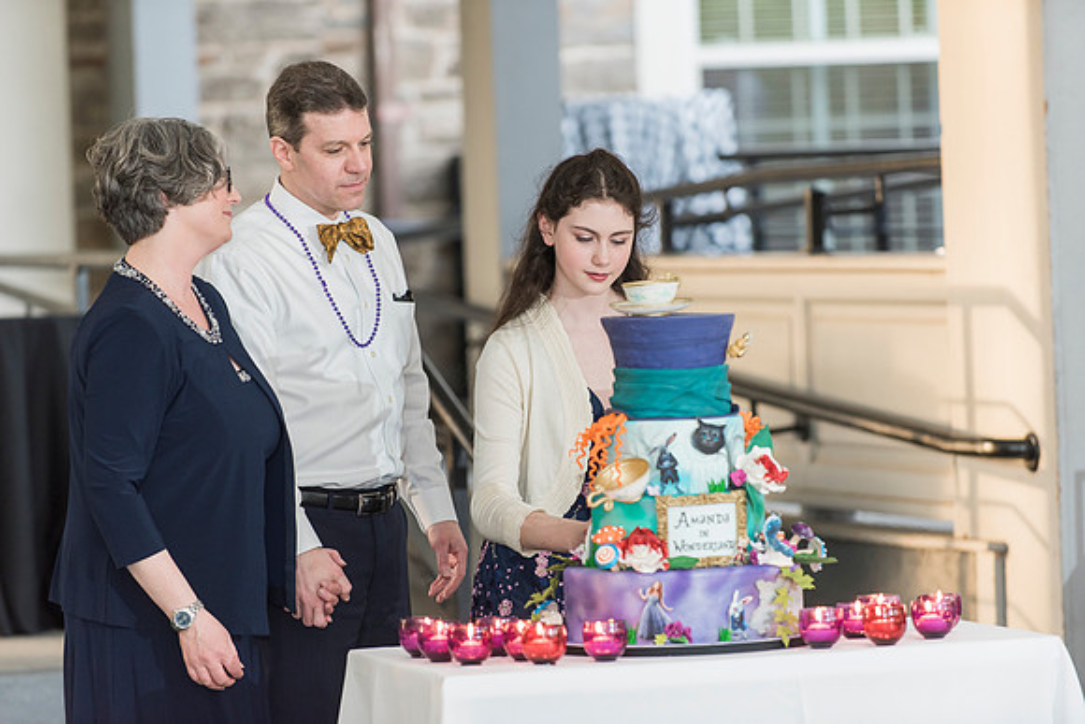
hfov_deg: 10.3
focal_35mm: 200
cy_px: 362
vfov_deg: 6.9
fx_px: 6029
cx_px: 542
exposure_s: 1/160
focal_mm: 200
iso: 1000
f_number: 3.5
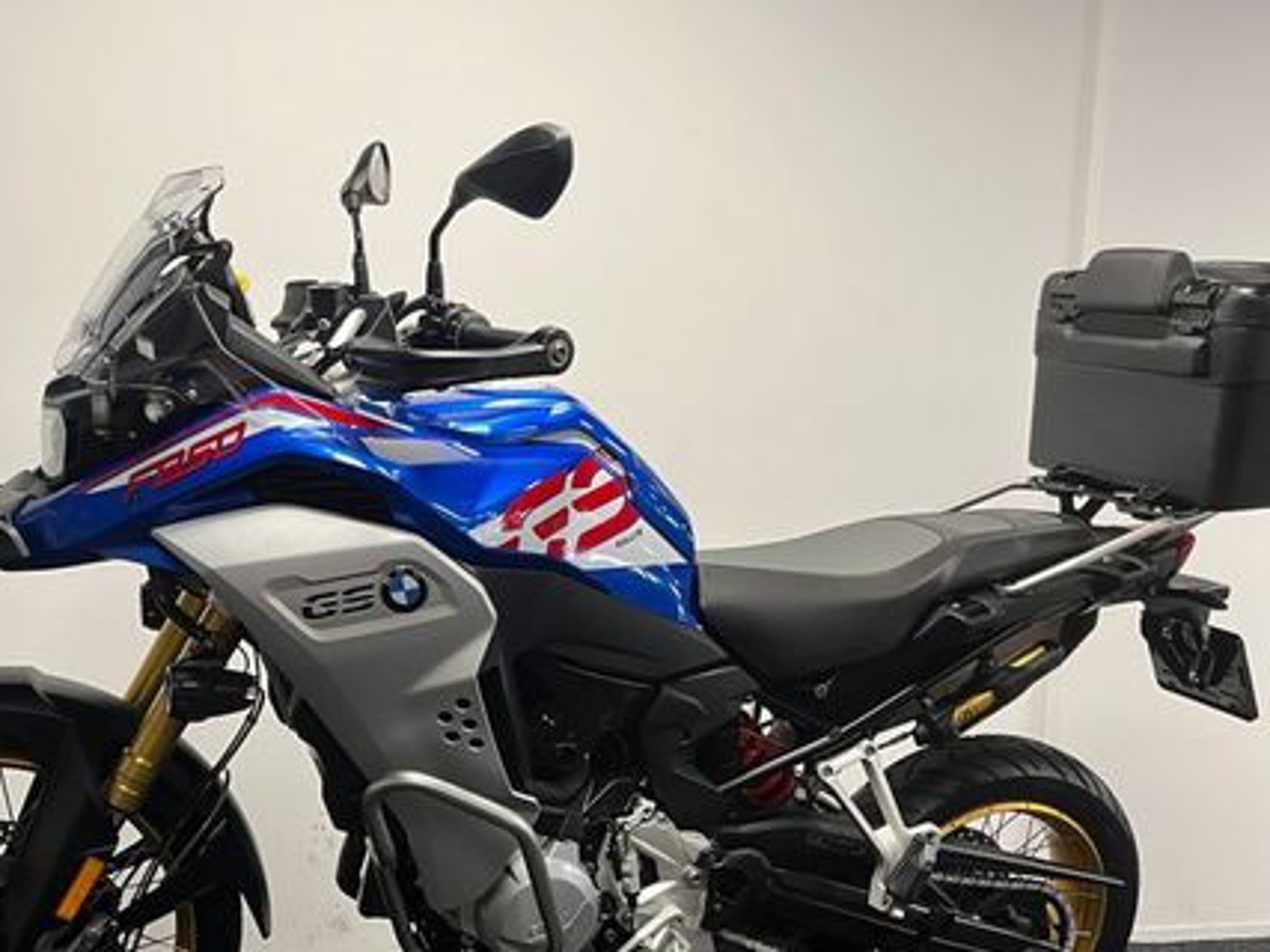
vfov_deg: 36.1
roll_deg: -2.6
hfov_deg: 47.4
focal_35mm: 39
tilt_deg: -4.6
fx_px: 1430
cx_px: 461
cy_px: 690
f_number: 1.6
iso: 100
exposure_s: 1/50
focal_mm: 5.1
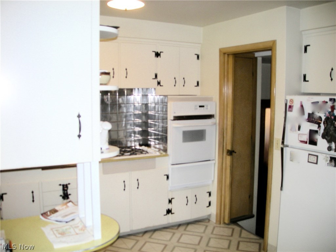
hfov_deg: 52.6
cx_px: 168
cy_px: 126
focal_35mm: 35
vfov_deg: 40.7
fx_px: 340
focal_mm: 5.7
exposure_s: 1/30
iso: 50
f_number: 2.8
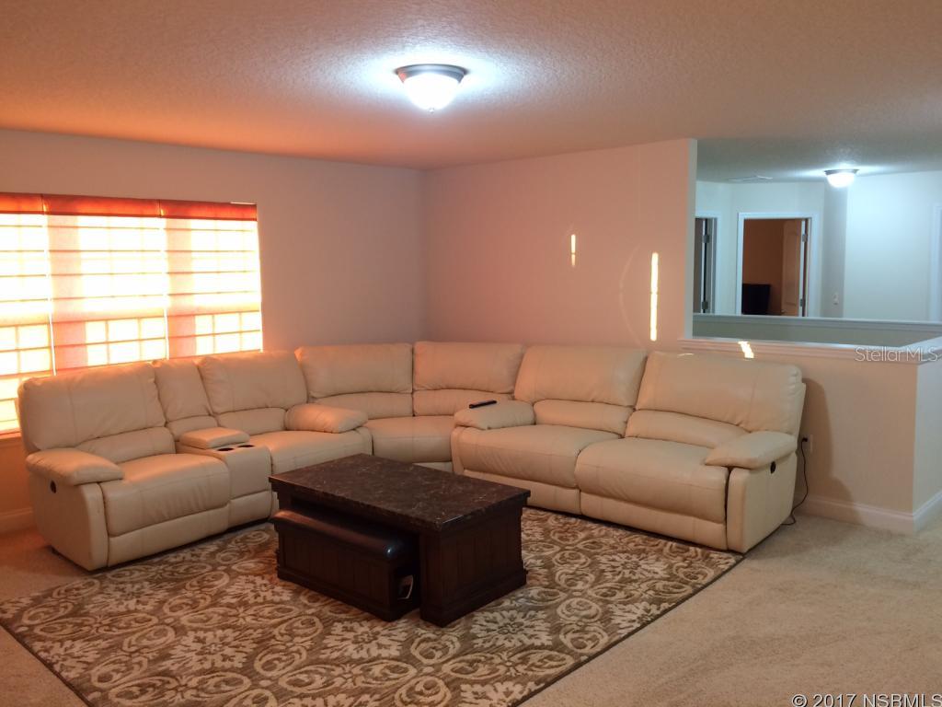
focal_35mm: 29
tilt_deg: -6.4
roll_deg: +0.4
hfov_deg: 61.7
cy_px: 354
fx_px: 789
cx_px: 471
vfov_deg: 48.2
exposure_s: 1/30
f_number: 2.2
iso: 50
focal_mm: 4.15
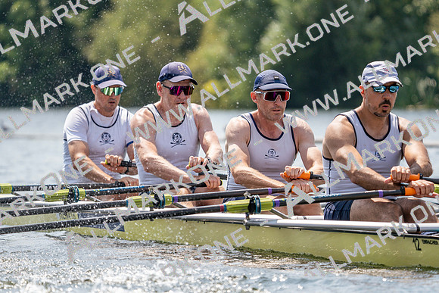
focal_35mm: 321
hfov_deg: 6.4
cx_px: 220
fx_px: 3915
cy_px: 146
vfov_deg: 4.3
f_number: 6.3
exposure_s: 1/1600
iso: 250
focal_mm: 321
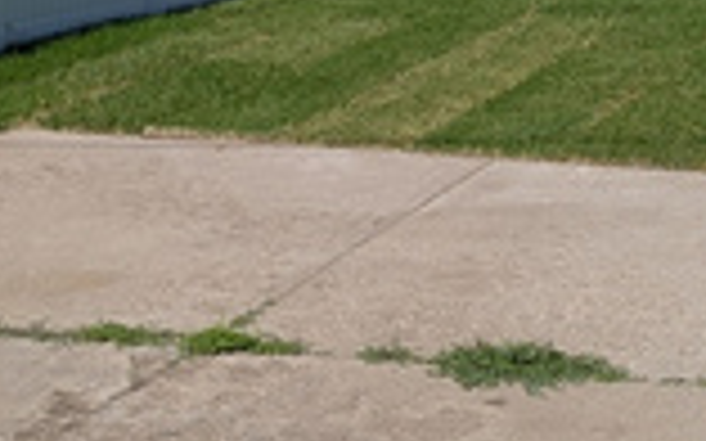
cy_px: -202
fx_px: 2000
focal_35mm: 104
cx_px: 414
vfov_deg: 12.0
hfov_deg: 20.0
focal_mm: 4.53
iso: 29
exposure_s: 1/3906
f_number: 1.7
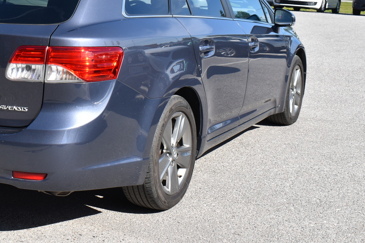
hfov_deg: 30.2
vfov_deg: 20.6
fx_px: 659
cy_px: 36
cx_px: 74
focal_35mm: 65
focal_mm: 24
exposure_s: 1/500
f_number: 8
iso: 200
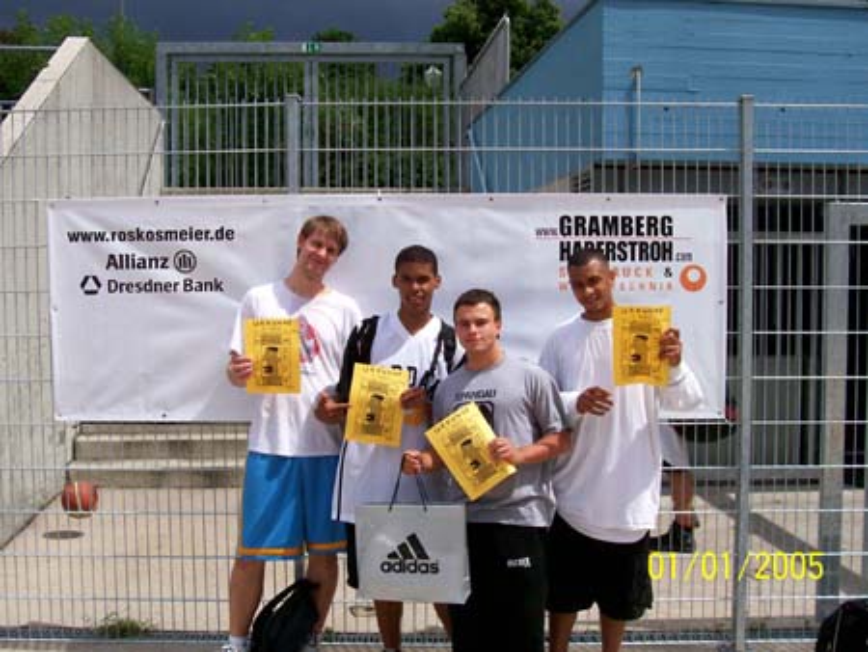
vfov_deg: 34.4
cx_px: 434
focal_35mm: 42
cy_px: 326
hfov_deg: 44.8
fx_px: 1054
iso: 80
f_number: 5.6
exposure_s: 1/563
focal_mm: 7
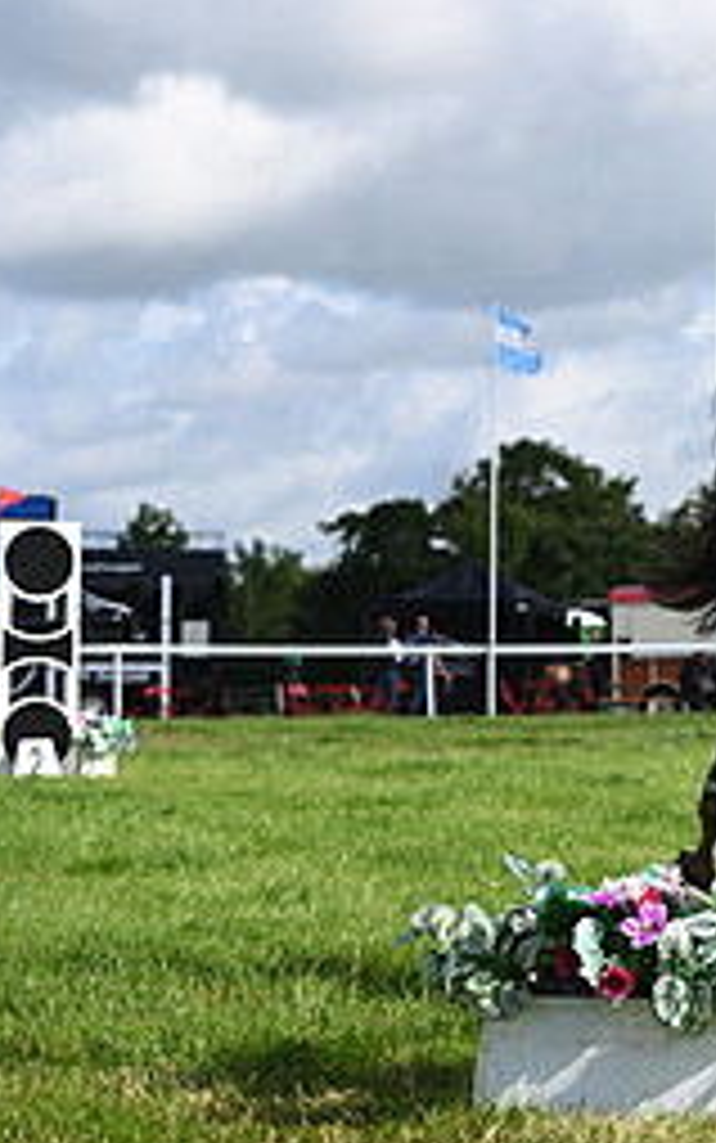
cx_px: 1265
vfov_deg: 12.8
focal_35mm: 163
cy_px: 421
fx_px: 5083
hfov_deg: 7.8
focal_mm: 70
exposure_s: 1/1250
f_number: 4.5
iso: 180
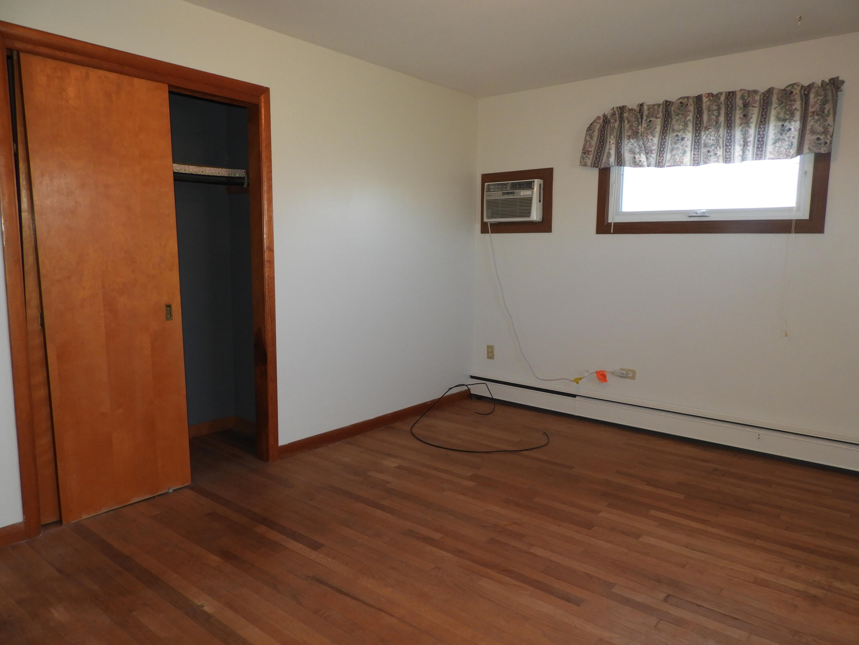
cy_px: 322
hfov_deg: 71.6
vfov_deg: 56.8
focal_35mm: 24
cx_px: 430
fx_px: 596
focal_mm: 4.3
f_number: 3.3
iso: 200
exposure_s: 1/30
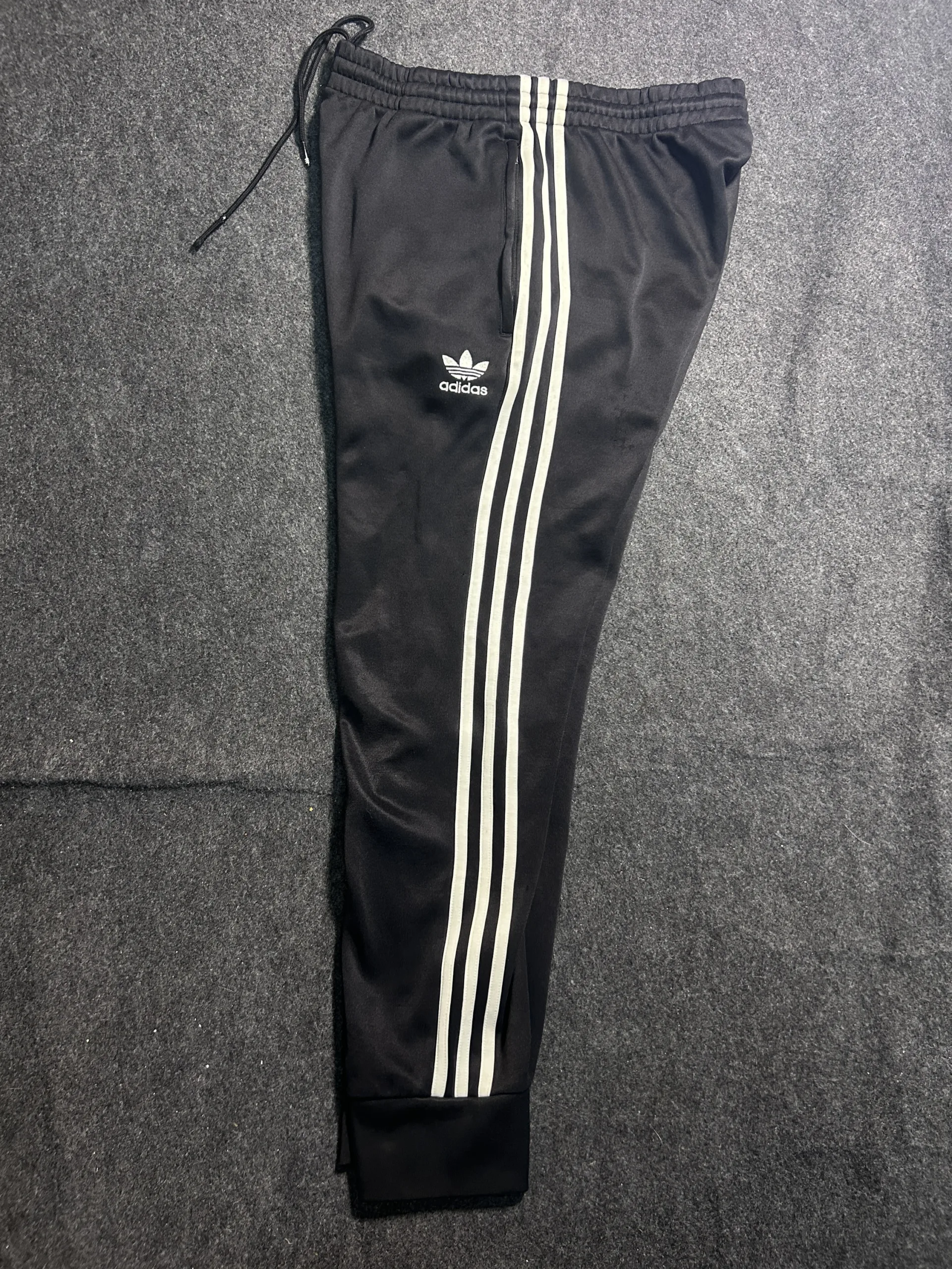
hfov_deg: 53.1
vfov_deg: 67.3
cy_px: 634
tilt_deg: -53.6
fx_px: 953
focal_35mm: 26
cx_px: 476
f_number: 1.5
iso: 250
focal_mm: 5.7
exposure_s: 1/50
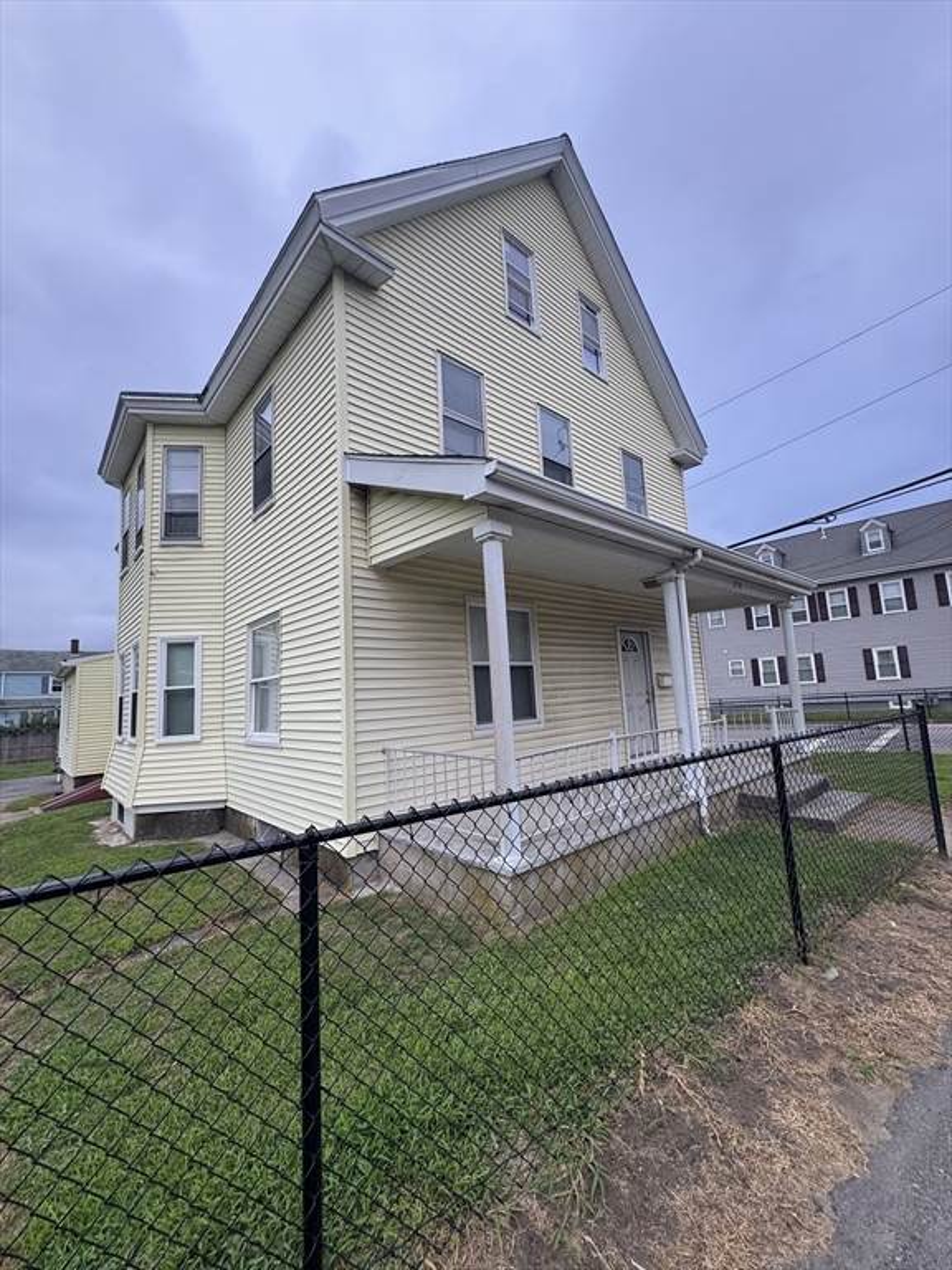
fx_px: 513
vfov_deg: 102.1
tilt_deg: +9.4
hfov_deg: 85.7
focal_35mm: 14
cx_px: 476
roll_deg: +4.9
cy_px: 635
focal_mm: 2.22
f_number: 2.2
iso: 40
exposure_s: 1/217
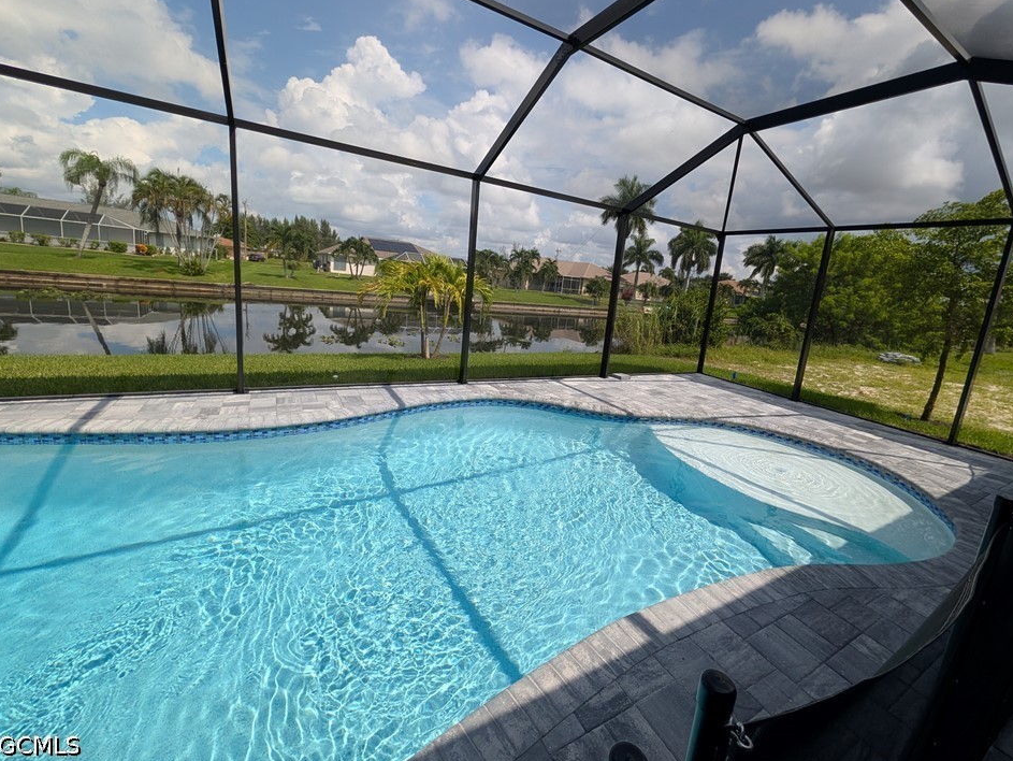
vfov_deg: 89.8
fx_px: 381
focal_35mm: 13
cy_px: 350
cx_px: 527
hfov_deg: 106.1
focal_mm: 2.02
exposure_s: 1/2660
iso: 51
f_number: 1.7
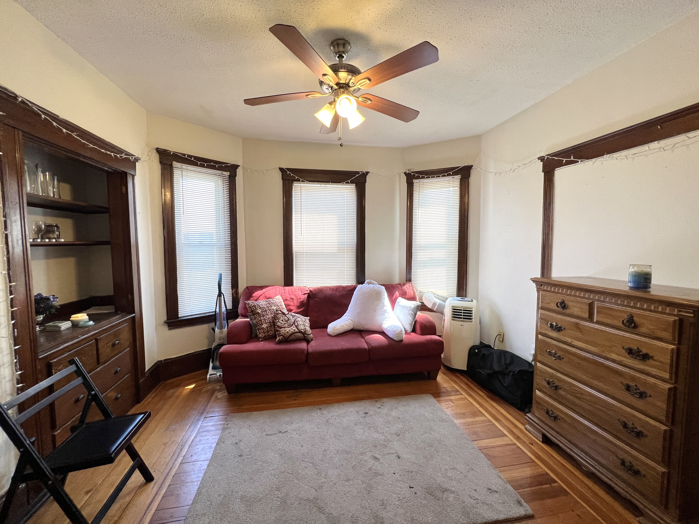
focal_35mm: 13
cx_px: 350
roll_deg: +0.6
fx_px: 263
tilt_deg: -3.2
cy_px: 262
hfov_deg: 106.2
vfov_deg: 89.9
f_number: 1.8
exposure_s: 1/120
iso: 160
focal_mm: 1.57
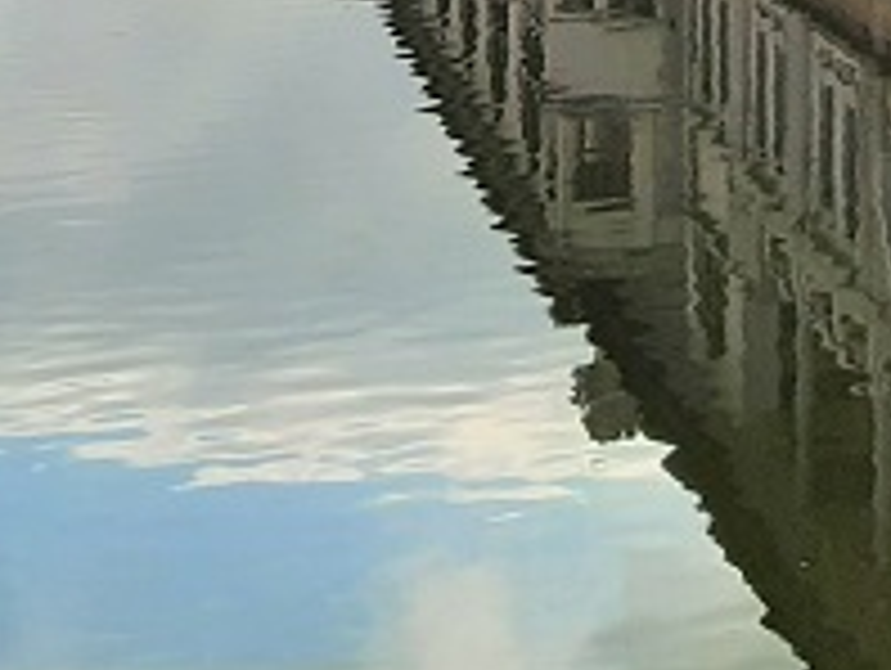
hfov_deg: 14.4
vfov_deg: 10.0
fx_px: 3376
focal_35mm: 131
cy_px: -935
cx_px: 1166
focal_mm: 3.92
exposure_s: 1/2463
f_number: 1.7
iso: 40
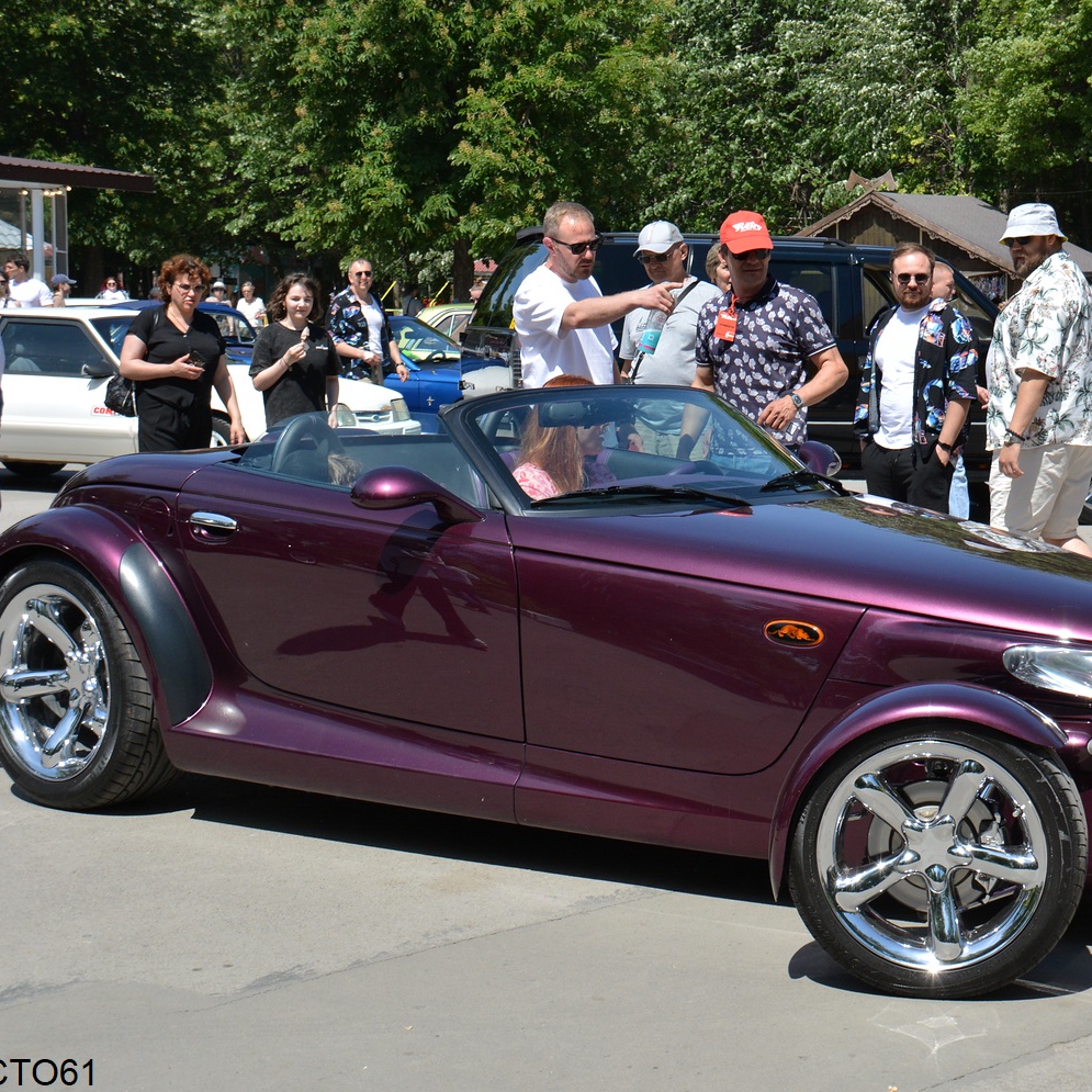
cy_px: 545
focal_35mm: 73
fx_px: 2605
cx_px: 722
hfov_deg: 23.6
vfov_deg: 23.7
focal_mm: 38
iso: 400
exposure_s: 1/1600
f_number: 6.3
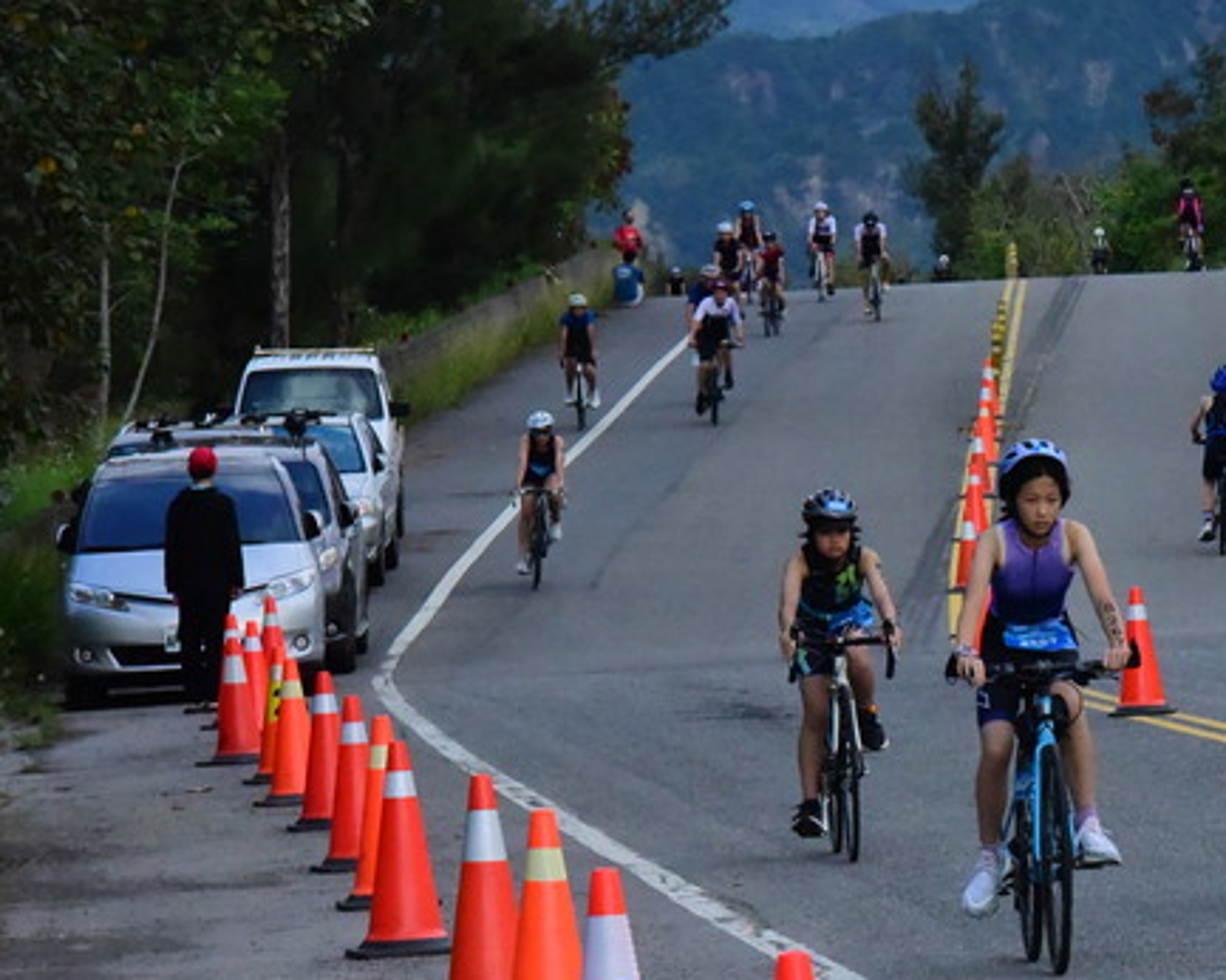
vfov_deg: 5.2
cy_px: 525
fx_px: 10735
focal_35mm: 296
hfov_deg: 6.5
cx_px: 1033
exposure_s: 1/4000
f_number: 14
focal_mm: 175
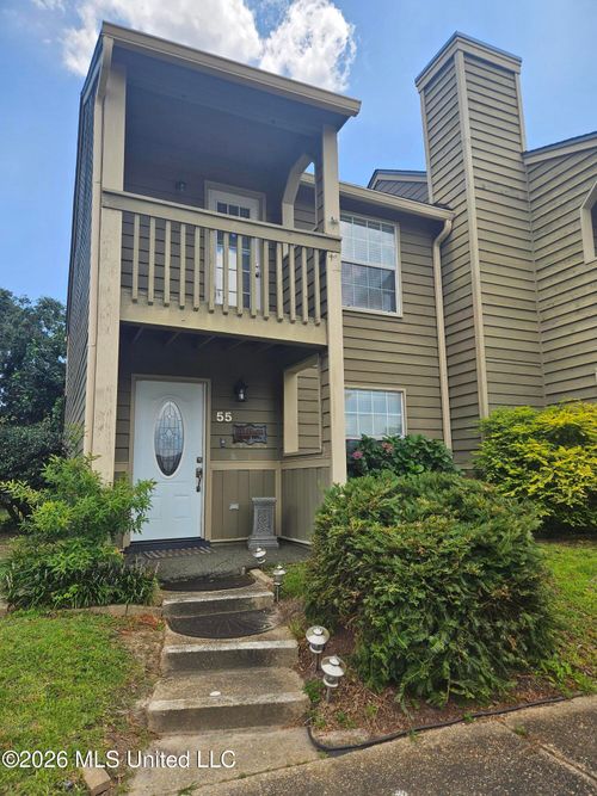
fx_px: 529
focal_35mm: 23
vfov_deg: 73.9
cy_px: 398
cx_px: 298
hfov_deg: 58.9
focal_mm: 5.4
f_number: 1.8
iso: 25
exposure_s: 1/1228
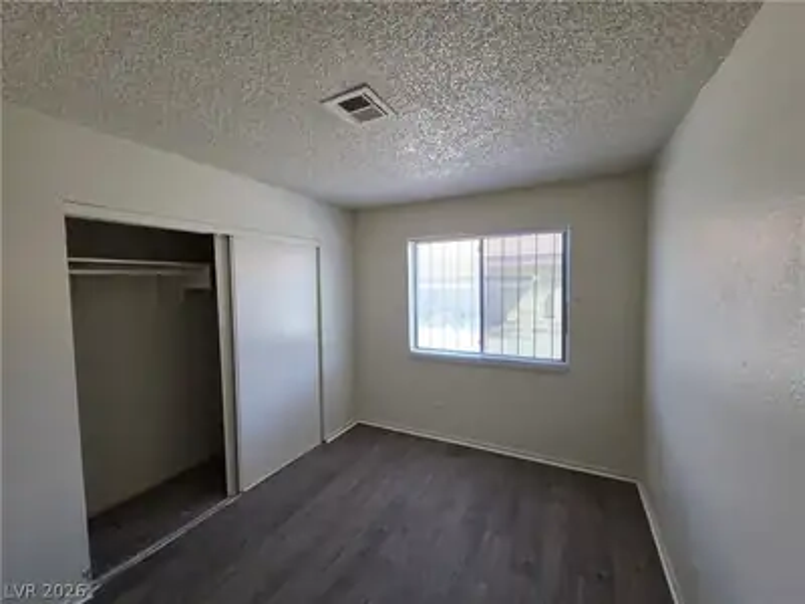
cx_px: 402
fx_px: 302
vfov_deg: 89.9
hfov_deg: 106.2
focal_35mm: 13
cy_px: 302
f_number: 1.9
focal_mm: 2.2
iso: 200
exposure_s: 1/120
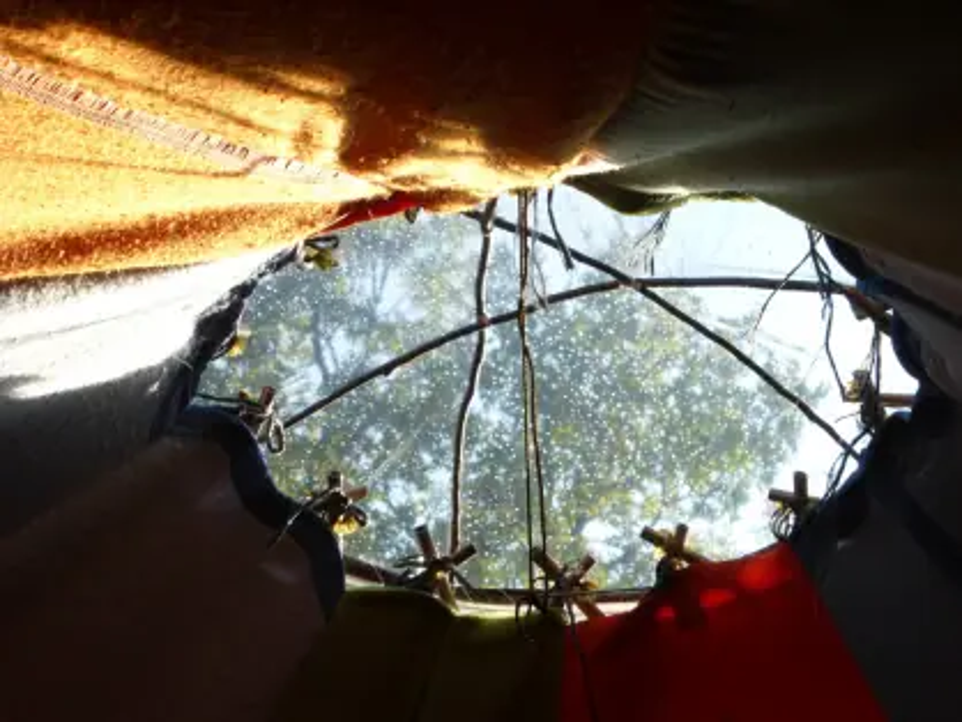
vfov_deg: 15.4
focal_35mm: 96
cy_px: 361
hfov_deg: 20.4
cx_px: 481
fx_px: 2669
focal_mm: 17.1
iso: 100
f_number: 5.3
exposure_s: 1/200
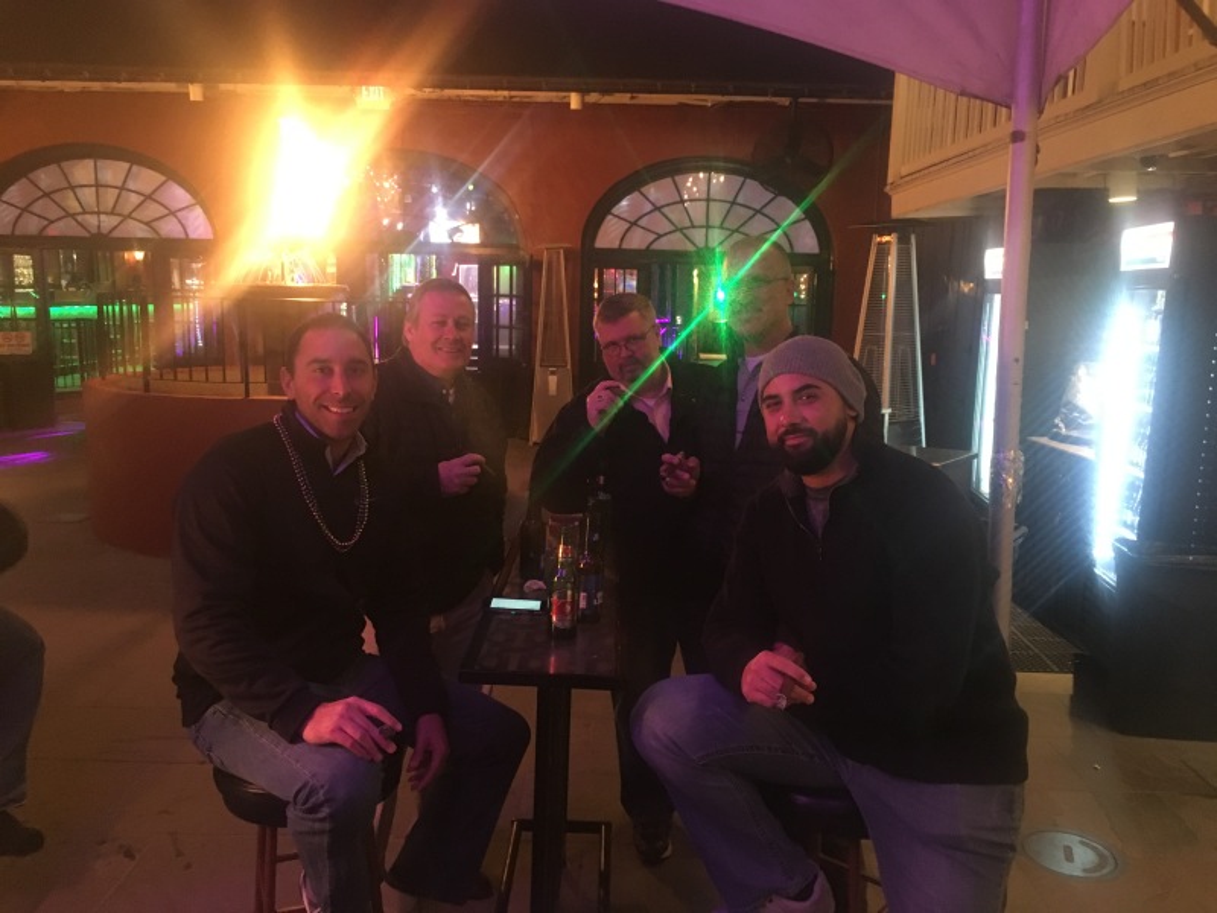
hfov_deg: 61.7
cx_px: 608
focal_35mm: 29
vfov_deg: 48.2
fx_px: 1020
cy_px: 456
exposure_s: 1/15
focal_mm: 4.15
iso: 500
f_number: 2.2
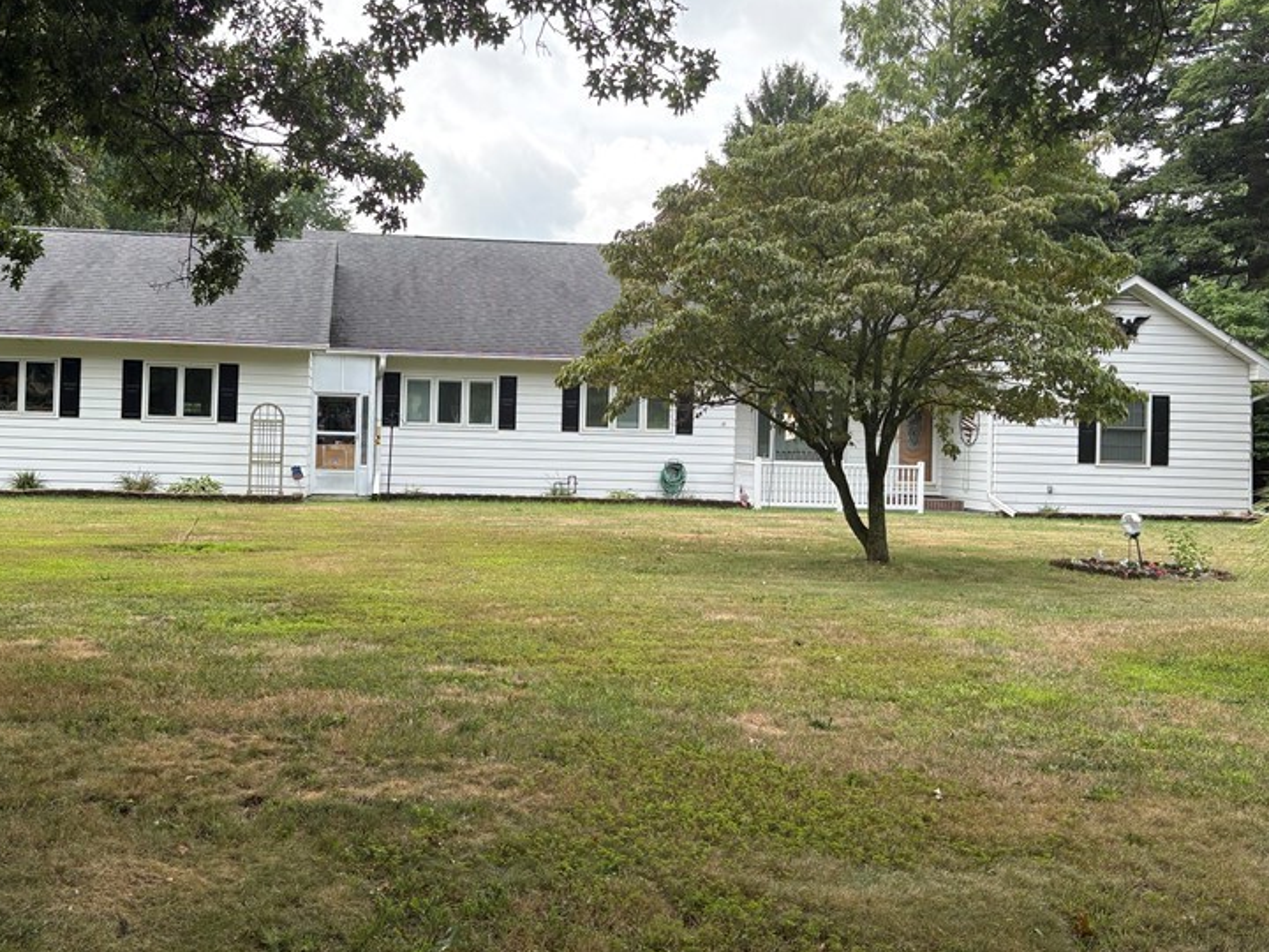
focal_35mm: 37
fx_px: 1356
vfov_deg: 38.6
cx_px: 508
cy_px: 418
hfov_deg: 49.8
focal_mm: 5.96
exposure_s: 1/1263
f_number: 1.6
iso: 64
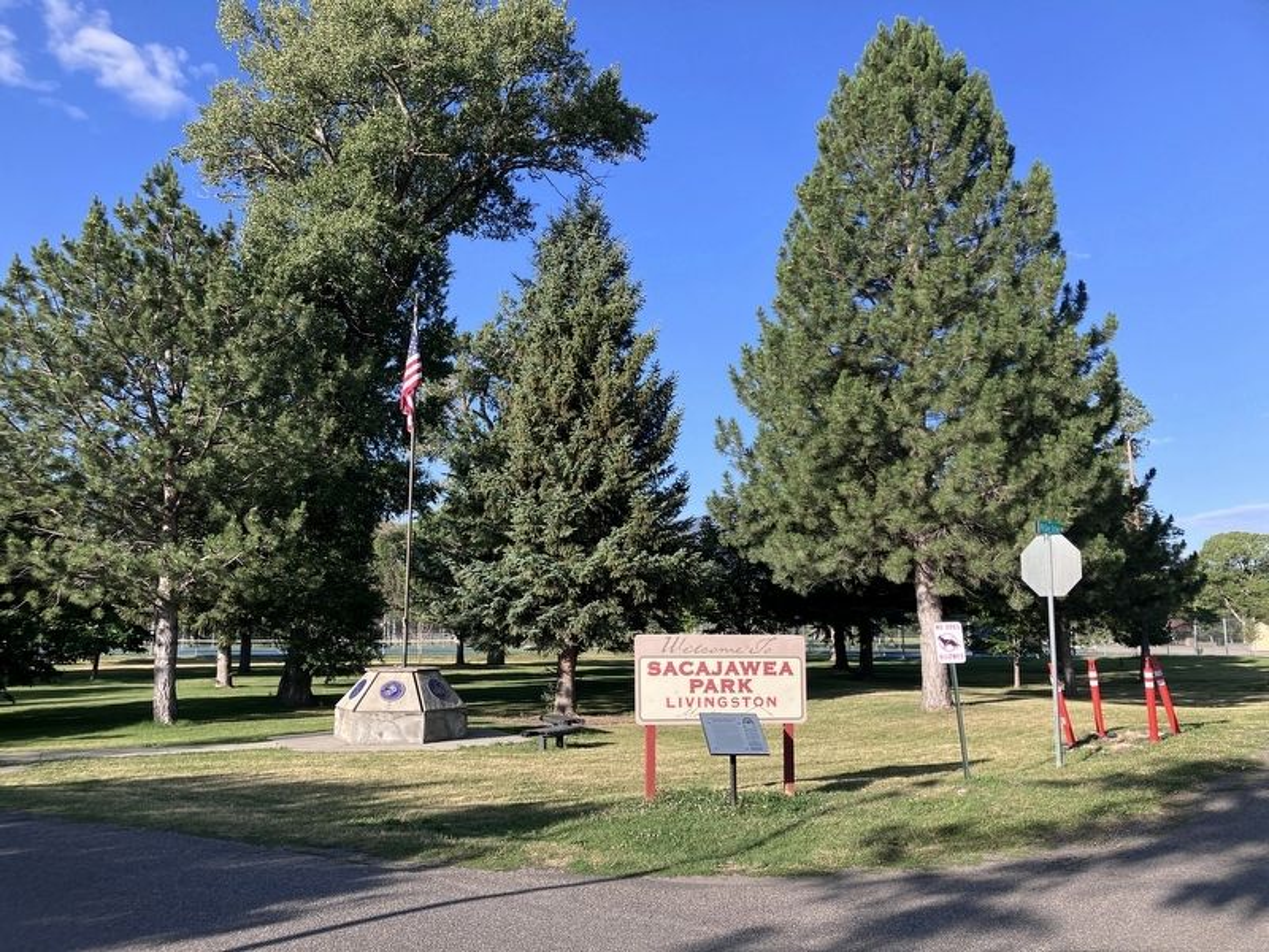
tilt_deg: +7.6
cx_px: 634
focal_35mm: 28
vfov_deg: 49.7
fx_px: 1026
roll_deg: -1.3
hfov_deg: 63.4
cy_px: 476
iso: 32
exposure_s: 1/823
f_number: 1.8
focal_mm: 3.99
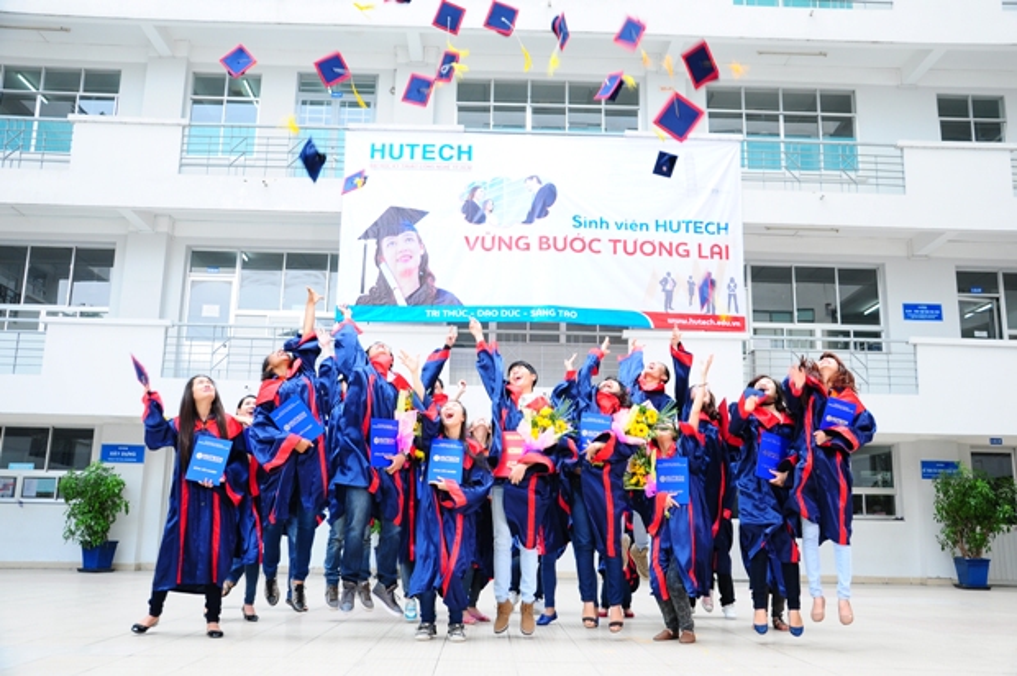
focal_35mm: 33
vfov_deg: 39.9
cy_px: 338
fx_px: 931
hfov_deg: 57.3
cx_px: 508
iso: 200
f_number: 4.5
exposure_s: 1/125
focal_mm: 22
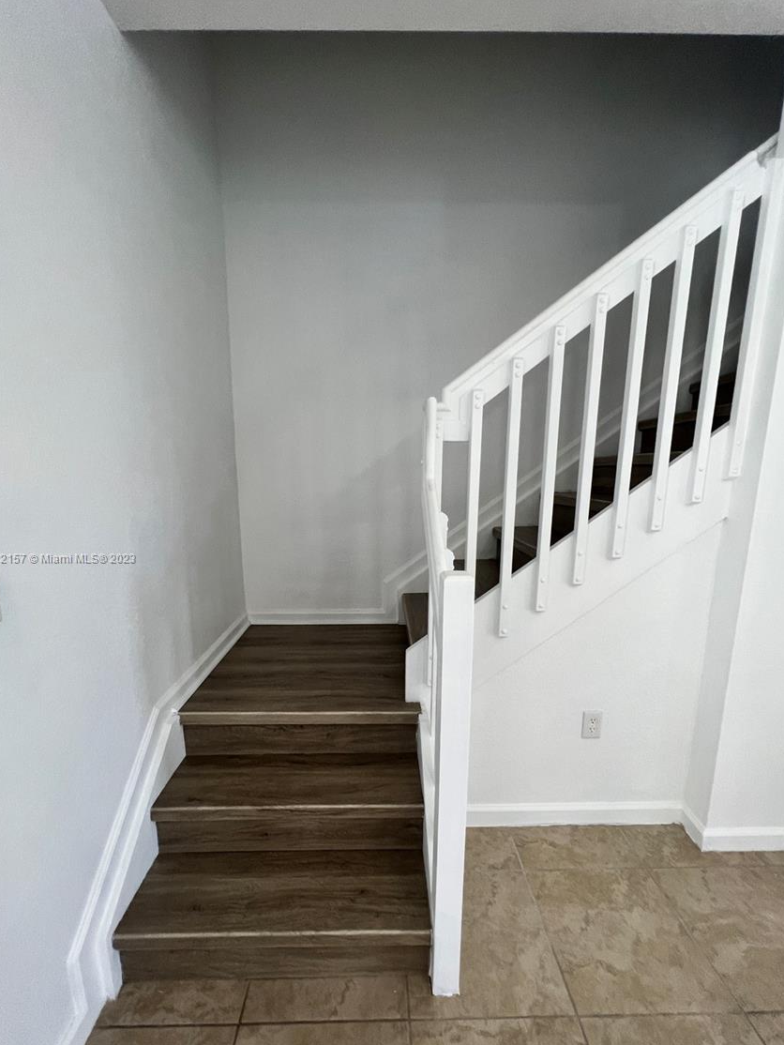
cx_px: 385
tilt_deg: -10.7
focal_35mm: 14
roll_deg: -0.5
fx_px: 423
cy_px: 559
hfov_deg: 85.7
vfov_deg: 101.9
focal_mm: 1.57
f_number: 1.8
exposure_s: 1/120
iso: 200
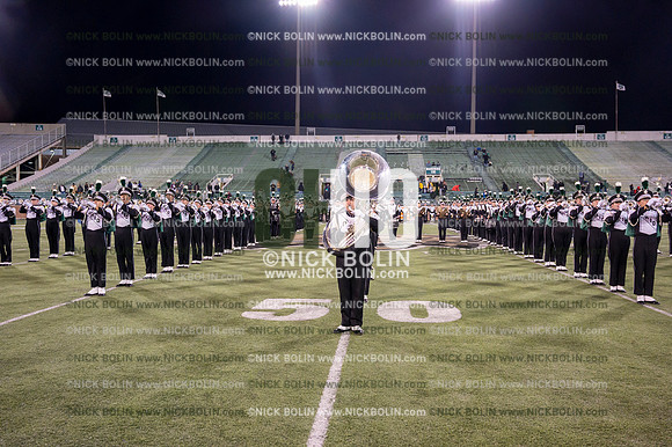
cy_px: 224
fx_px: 597
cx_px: 336
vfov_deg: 41.1
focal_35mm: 32
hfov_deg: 58.7
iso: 5000
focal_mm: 32
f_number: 4.5
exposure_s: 1/640
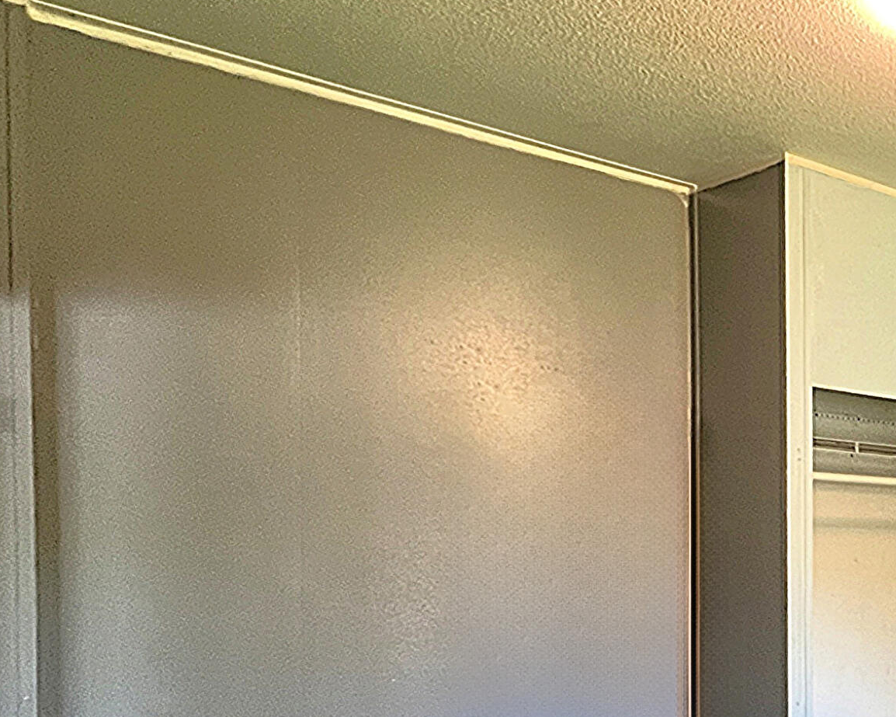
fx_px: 875
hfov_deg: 42.0
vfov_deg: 42.4
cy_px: 583
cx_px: 1000
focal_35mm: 33
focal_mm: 1.57
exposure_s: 1/60
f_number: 1.8
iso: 250
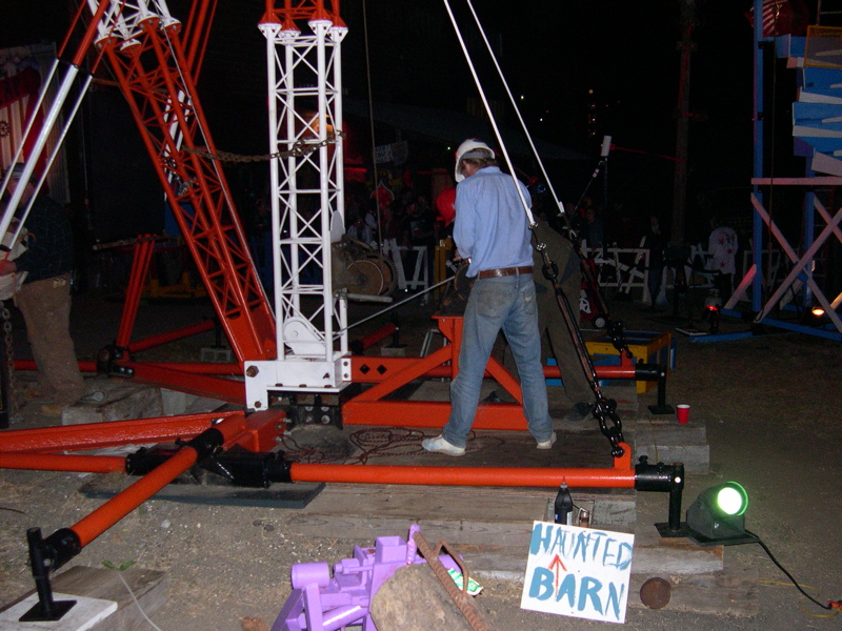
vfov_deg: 37.7
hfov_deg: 49.0
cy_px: 316
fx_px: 924
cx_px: 421
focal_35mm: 38
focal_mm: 8
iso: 400
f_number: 2.8
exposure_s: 1/60
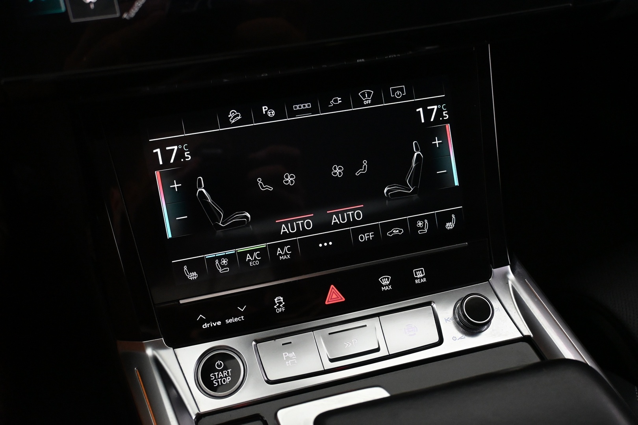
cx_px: 319
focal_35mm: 31
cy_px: 212
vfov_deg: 42.6
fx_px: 545
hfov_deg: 60.7
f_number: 4
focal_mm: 20.5
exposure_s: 1/60
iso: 4000
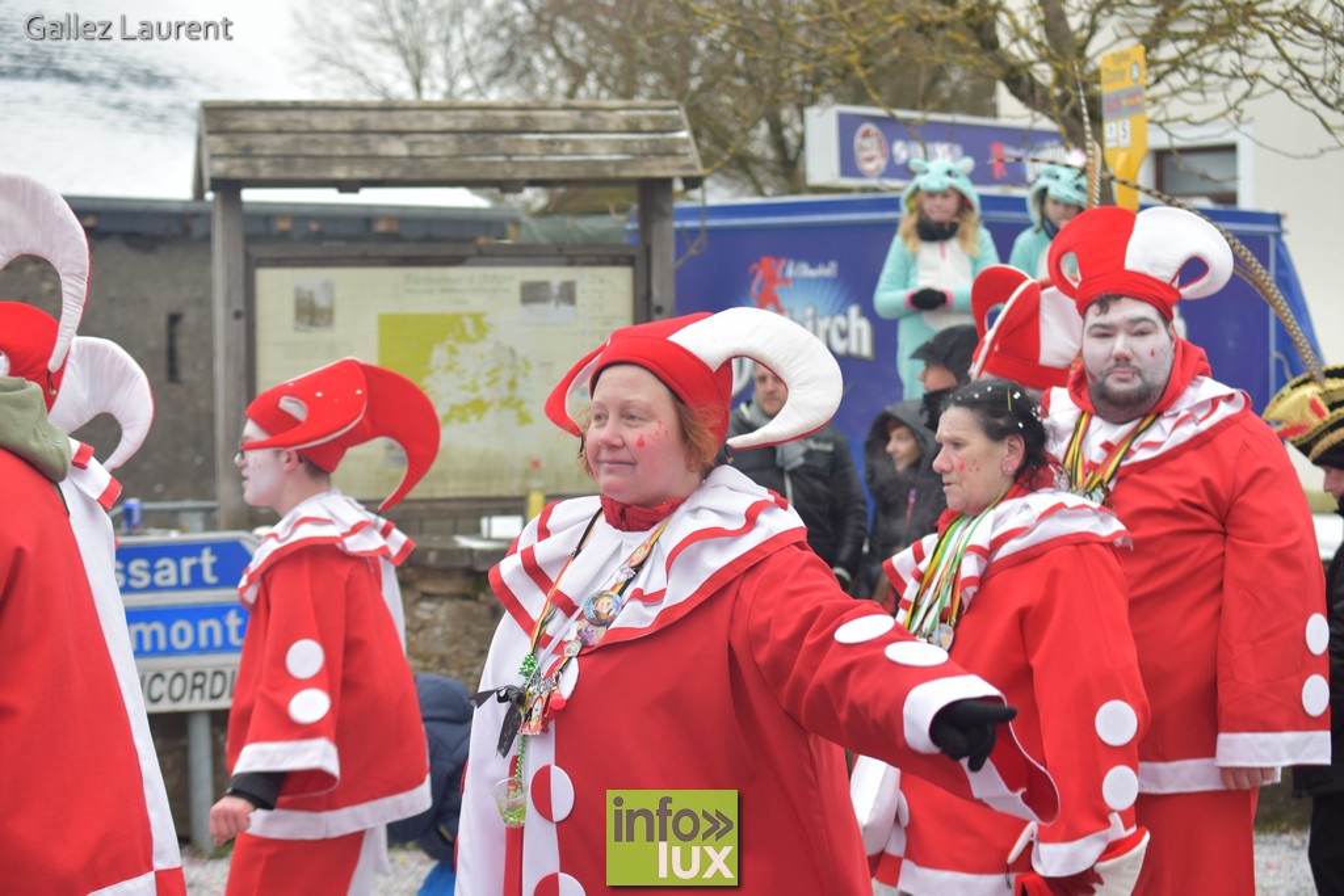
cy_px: 448
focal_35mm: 75
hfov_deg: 27.0
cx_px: 672
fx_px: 2800
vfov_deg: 18.2
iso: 320
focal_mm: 50
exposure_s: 1/160
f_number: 4
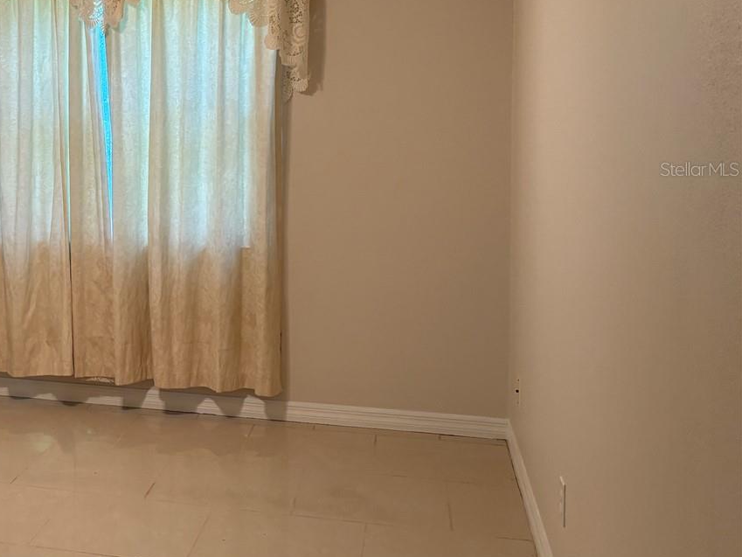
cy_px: 169
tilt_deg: -3.7
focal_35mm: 49
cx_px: 44
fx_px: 1050
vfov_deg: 29.4
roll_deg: +1.0
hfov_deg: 36.0
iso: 125
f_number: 1.6
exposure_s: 1/60
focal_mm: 5.96
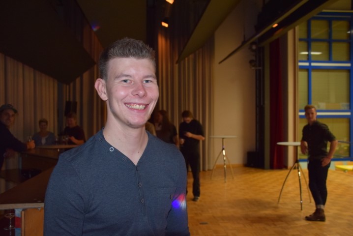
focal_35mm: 33
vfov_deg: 40.0
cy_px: 118
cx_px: 176
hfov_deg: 57.2
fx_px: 324
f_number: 3.5
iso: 2000
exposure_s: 1/60
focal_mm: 22
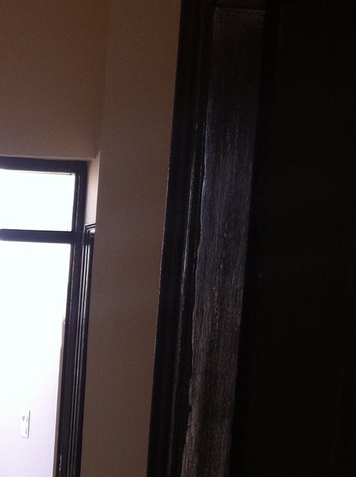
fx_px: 1458
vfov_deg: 18.0
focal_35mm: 106
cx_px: -150
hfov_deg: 13.3
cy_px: 507
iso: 80
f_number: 2.8
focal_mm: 3.85
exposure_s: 1/60
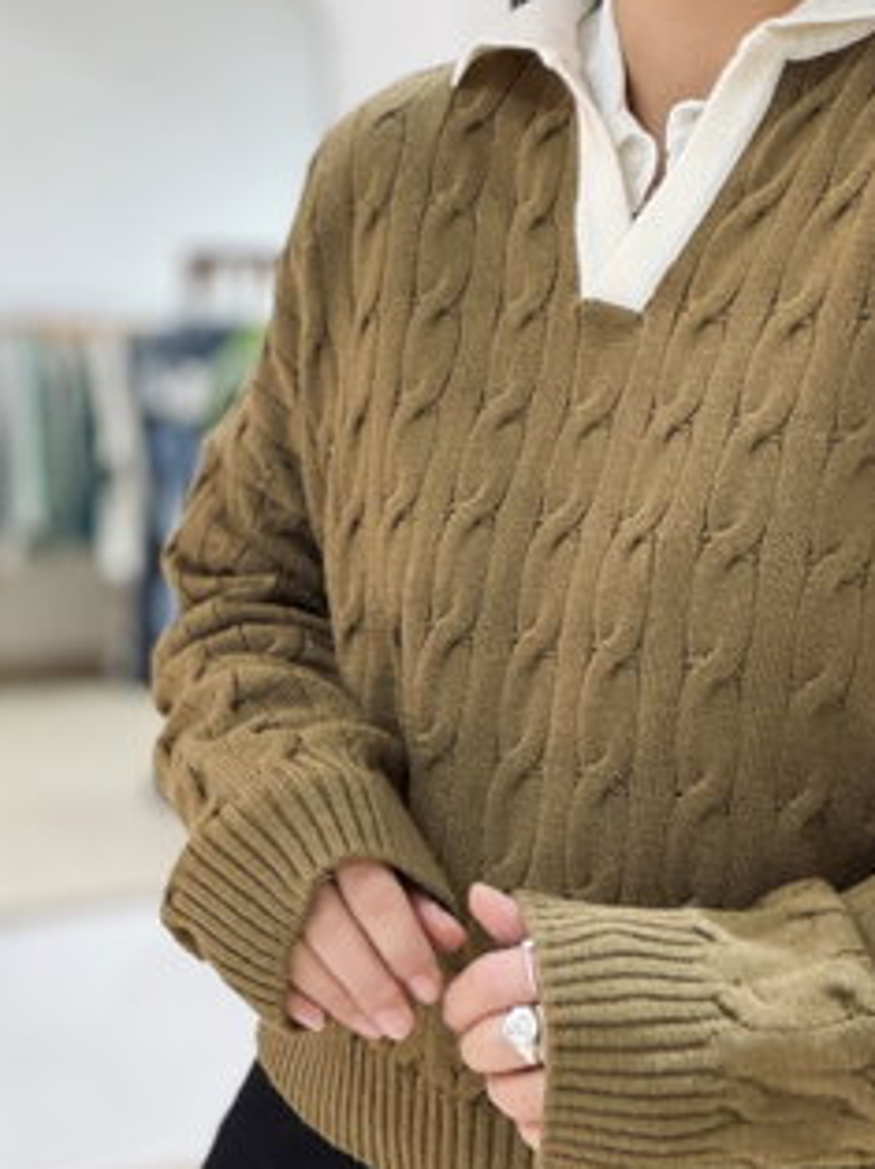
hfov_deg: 28.3
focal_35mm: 51
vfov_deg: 37.3
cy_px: 717
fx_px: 1721
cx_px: 603
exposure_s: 1/50
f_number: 1.9
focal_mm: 2.71
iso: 125
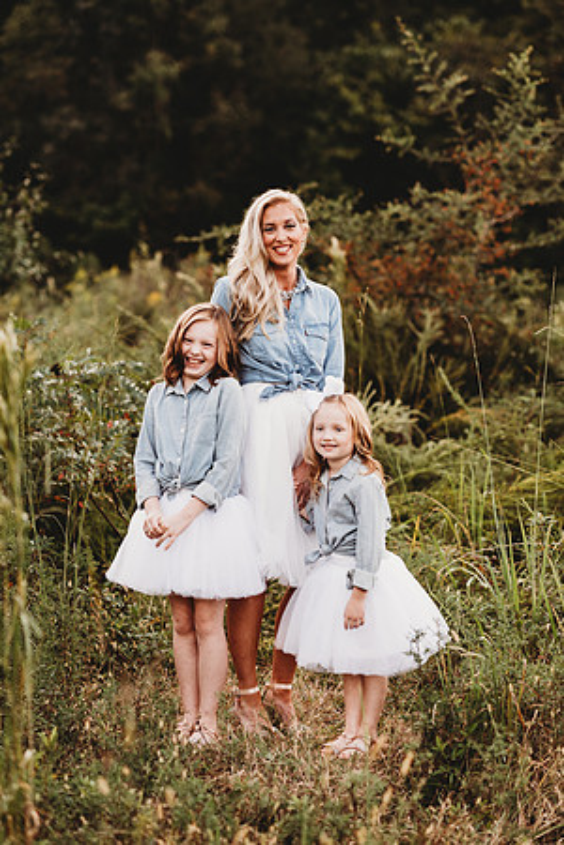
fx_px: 1997
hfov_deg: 16.1
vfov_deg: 23.9
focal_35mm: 85
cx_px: 282
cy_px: 422
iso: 125
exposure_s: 1/200
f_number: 2.2
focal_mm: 85
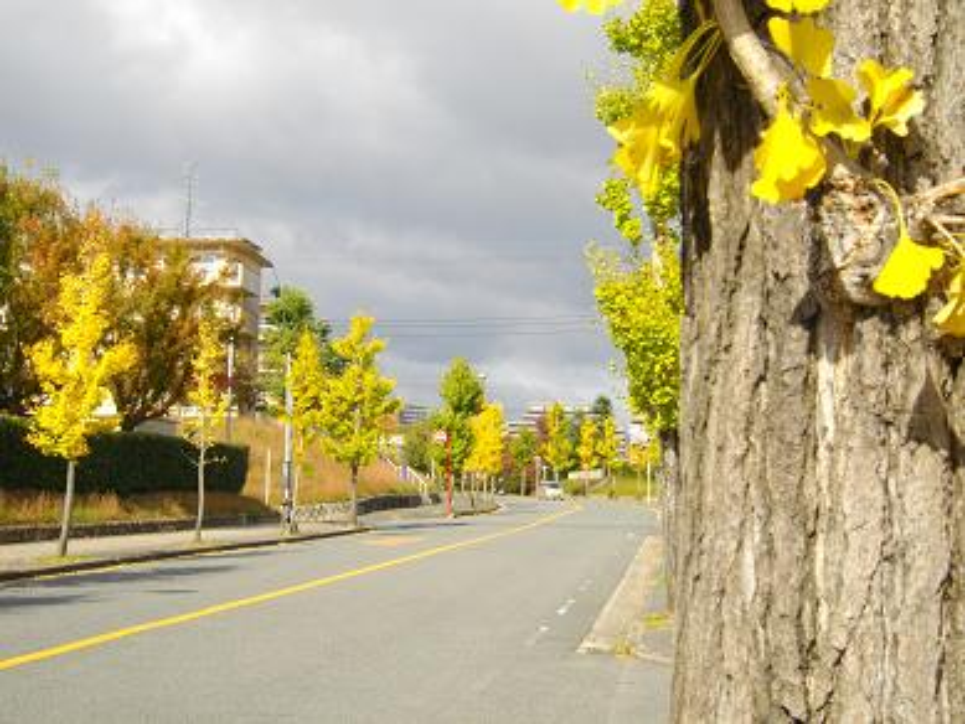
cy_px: 362
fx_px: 1394
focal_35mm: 50
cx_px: 482
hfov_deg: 38.2
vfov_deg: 29.1
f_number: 7
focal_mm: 8.8
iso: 100
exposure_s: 1/160
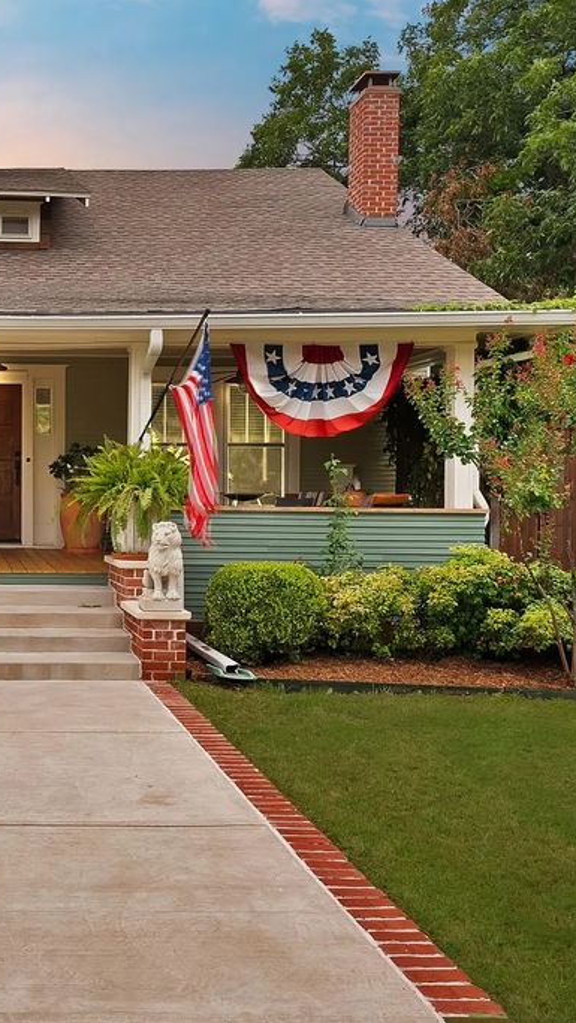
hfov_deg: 32.4
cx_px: -18
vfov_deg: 59.5
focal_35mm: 33
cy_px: 512
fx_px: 896
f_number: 9
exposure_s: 1/50
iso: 640
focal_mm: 21
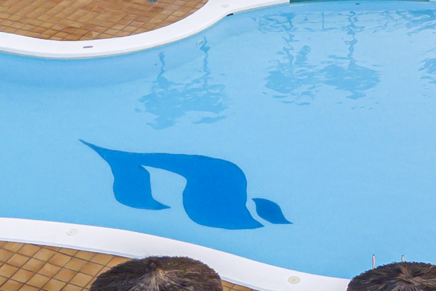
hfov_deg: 23.4
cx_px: 323
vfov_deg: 14.3
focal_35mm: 86
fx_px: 1042
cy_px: -202
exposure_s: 1/240
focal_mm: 3.61
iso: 100
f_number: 2.8
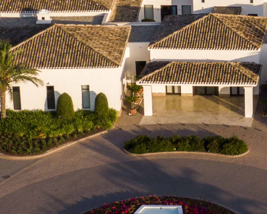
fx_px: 1257
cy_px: 40
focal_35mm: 159
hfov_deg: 11.9
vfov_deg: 9.7
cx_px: 311
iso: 100
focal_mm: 8.6
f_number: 3.8
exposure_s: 1/320
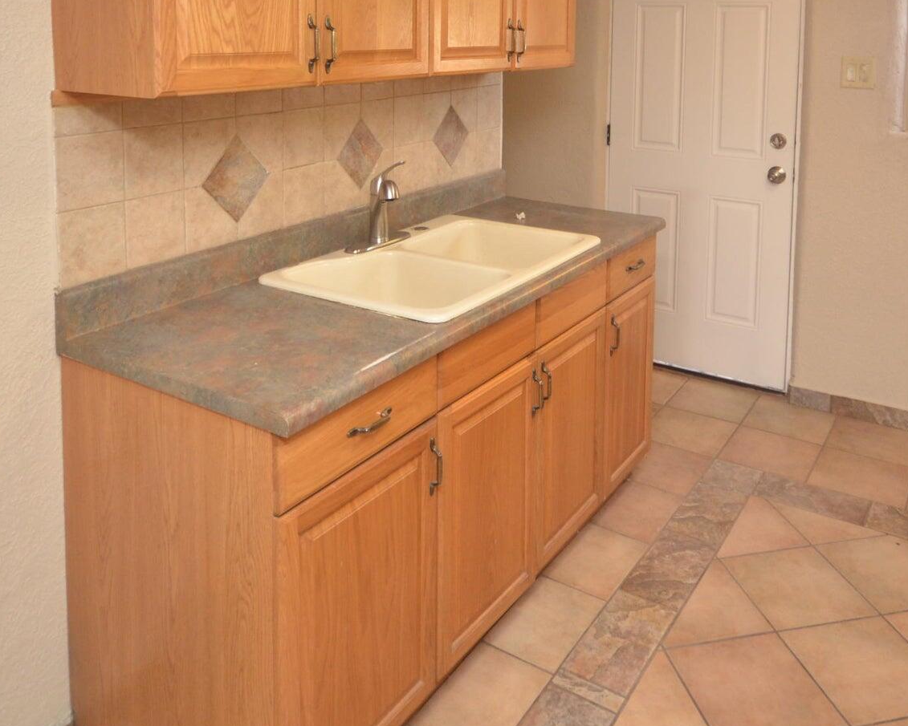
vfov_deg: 41.8
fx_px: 887
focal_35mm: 33
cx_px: 474
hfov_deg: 54.2
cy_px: 107
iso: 560
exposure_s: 1/60
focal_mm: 11
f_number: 4.2
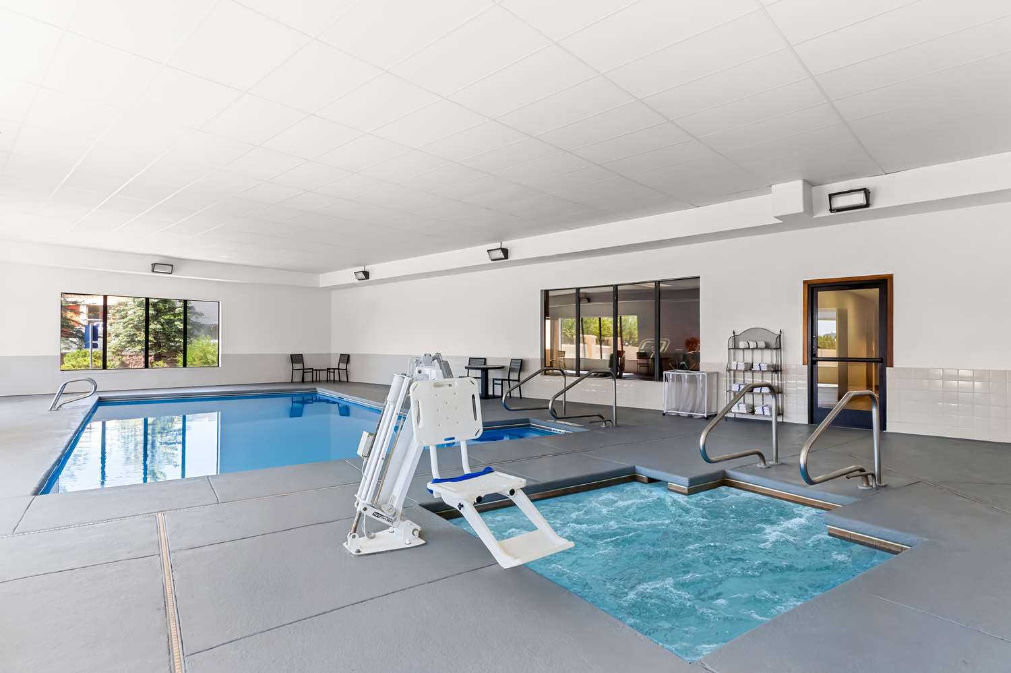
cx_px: 506
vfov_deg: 67.3
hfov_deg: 90.0
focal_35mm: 18
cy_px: 336
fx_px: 505
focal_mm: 12
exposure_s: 1/30
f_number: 8
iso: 250
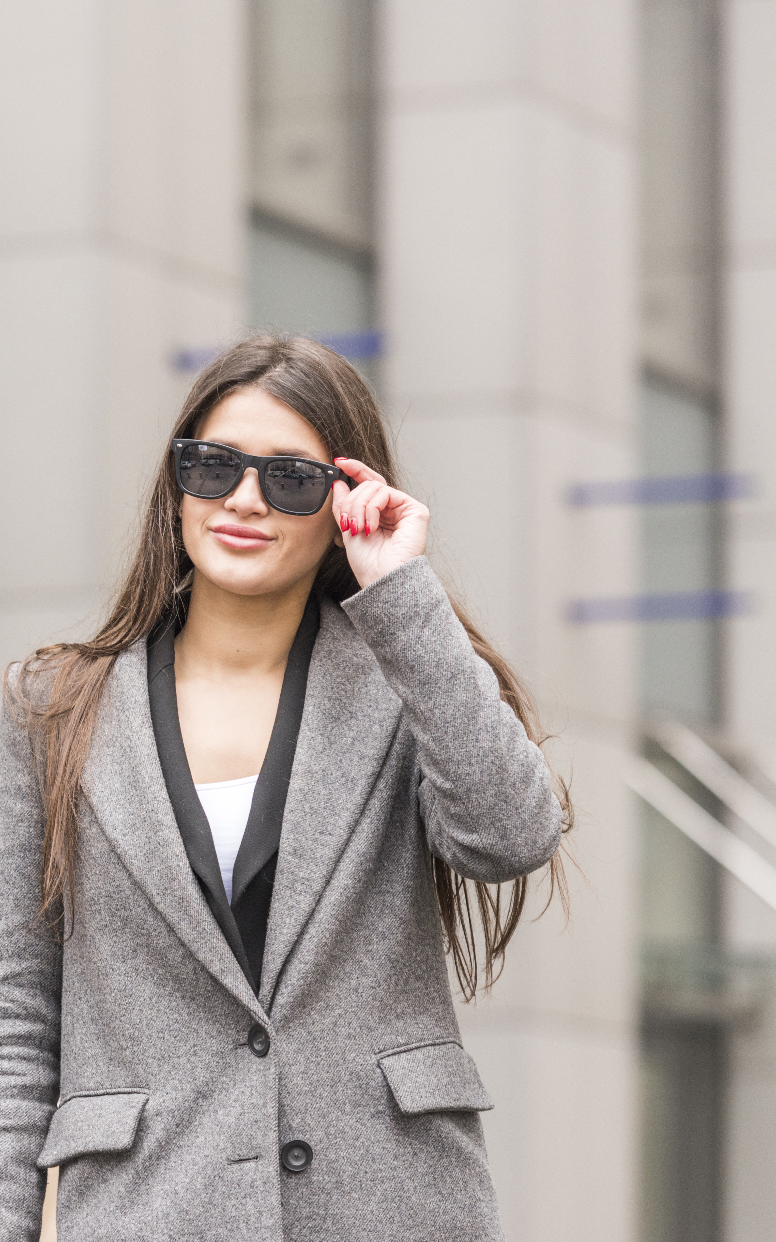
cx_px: -144
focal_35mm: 192
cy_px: 624
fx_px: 6497
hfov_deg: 6.8
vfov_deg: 10.9
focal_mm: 125
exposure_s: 1/200
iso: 400
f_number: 3.5
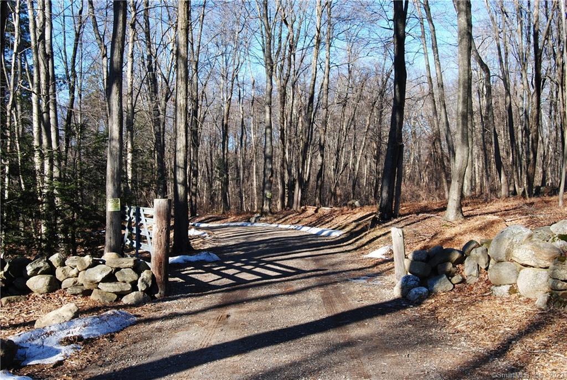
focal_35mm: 36
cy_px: 190
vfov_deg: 37.0
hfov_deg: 53.0
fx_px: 568
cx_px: 284
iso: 200
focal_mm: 24
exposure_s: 1/100
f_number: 9
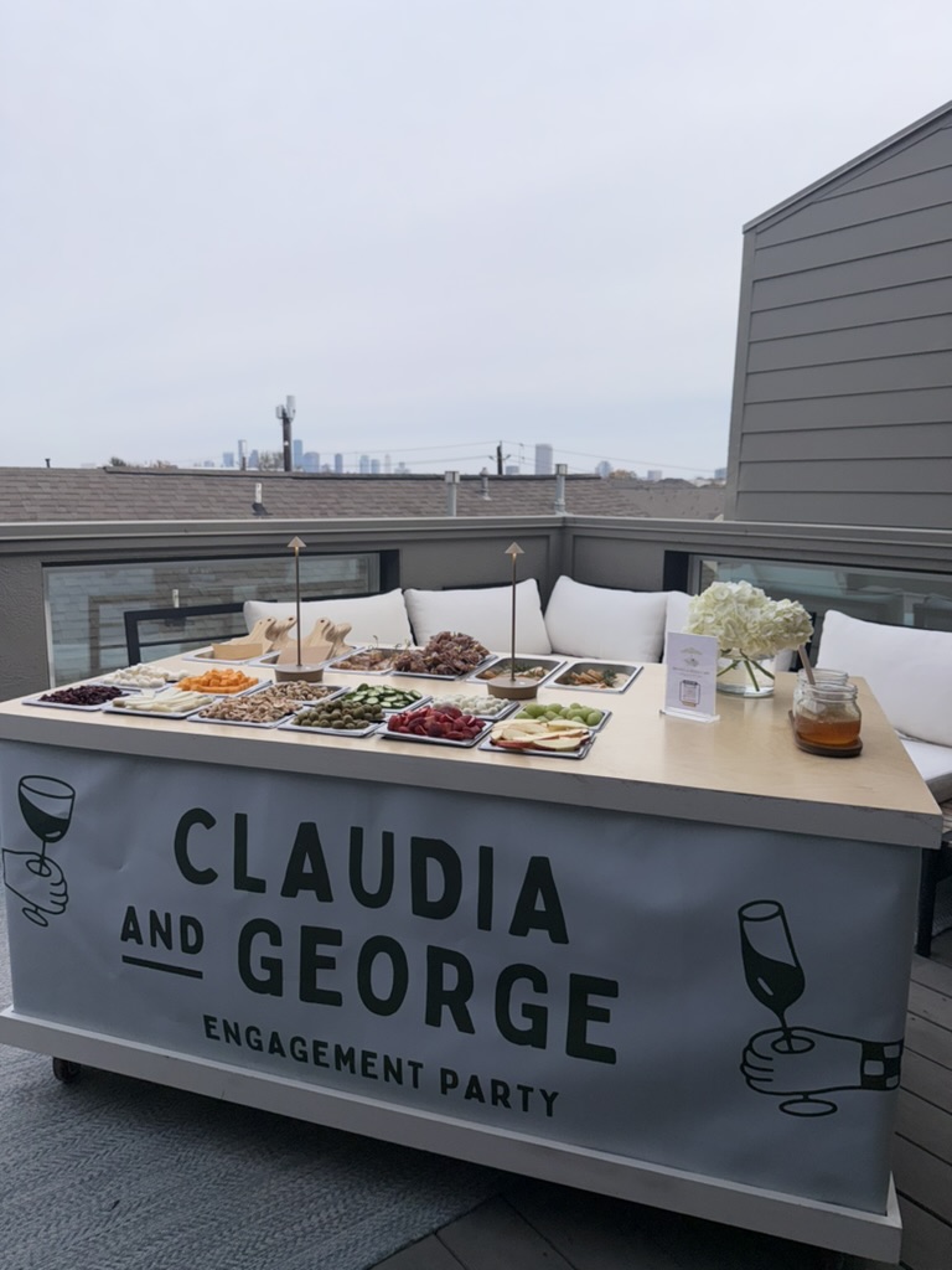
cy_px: 635
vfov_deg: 71.6
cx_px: 476
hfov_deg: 56.8
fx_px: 880
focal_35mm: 24
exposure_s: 1/7042
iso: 50
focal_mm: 6.76
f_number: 1.78
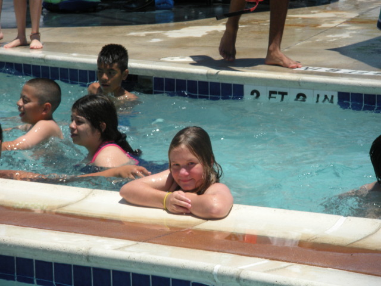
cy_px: 143
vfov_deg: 8.2
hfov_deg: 11.0
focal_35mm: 180
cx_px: 190
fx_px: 1981
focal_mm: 31.5
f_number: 5.6
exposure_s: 1/600
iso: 88
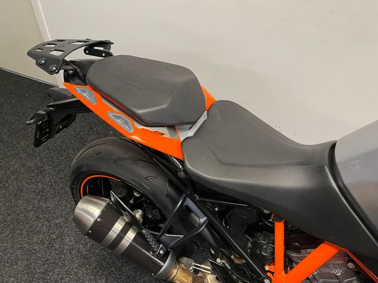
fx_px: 284
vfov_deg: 53.1
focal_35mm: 26
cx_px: 189
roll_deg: +0.5
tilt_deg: -40.2
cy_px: 142
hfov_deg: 67.3
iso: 125
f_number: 1.6
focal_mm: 5.1
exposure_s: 1/50
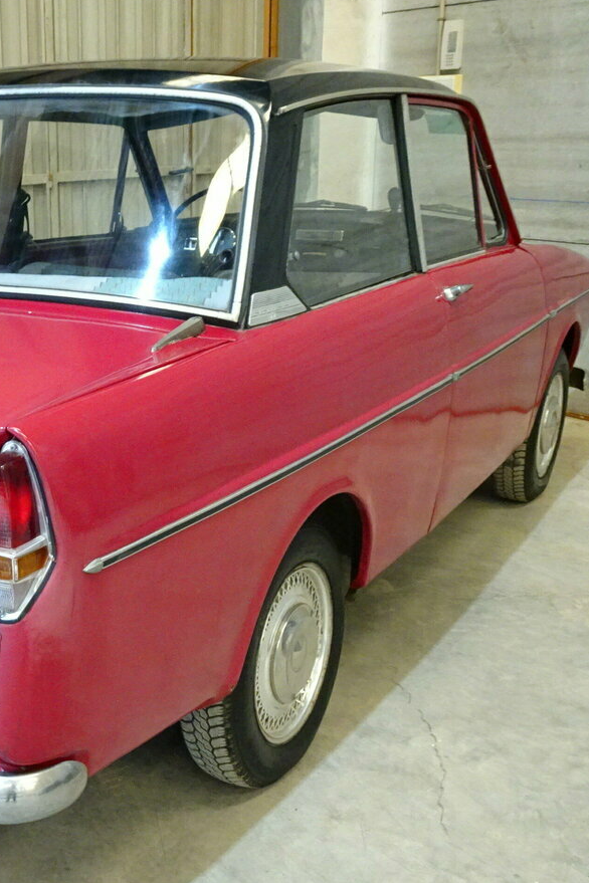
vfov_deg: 44.5
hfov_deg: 29.1
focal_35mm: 44
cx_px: 41
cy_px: 445
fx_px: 1080
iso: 800
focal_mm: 5.26
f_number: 4
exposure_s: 1/13
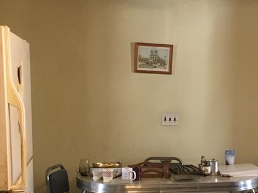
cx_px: 187
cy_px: 146
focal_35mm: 69
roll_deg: -0.5
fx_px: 515
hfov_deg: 27.8
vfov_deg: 21.1
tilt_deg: -7.3
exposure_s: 1/30
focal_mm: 4.15
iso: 160
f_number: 2.2
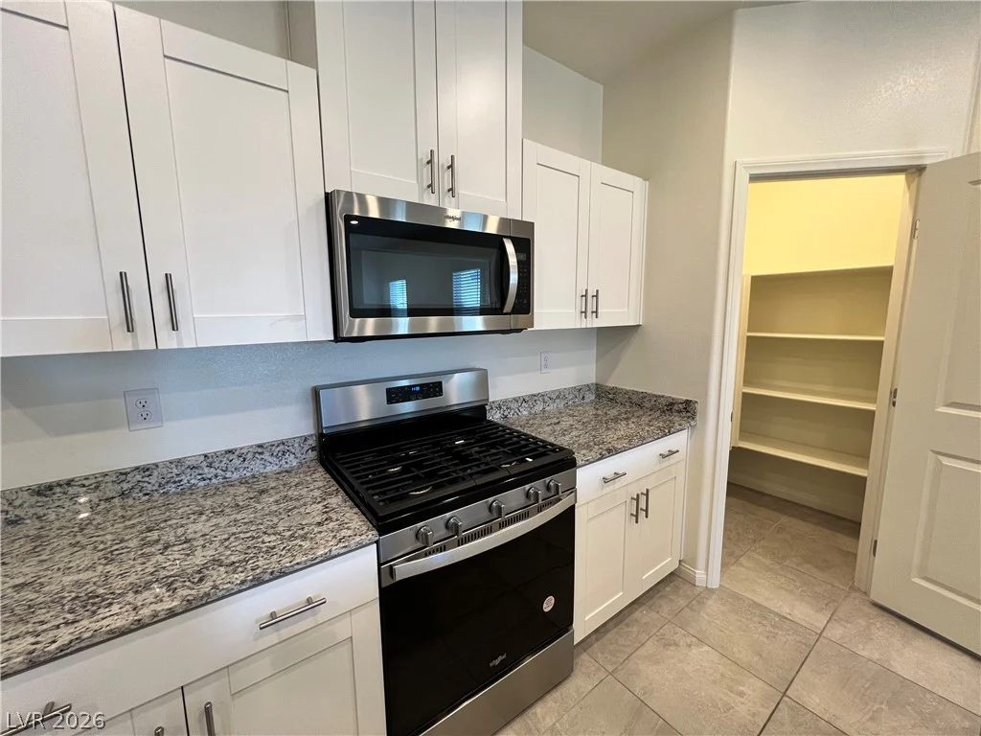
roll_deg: +0.7
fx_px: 368
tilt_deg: -8.0
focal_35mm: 13
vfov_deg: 89.9
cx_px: 490
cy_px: 368
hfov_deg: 106.2
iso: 200
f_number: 1.8
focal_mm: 1.57
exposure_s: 1/120
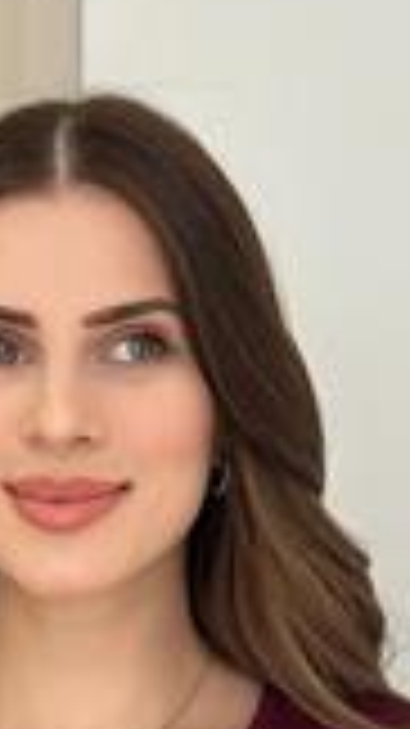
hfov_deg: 7.0
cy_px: 1132
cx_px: 90
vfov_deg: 11.9
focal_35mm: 172
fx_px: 3328
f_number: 1.78
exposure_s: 1/313
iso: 80
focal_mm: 6.86
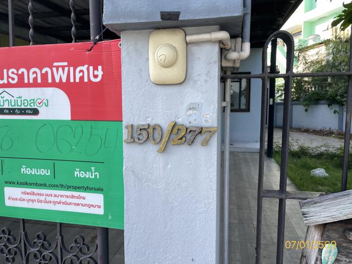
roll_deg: -1.1
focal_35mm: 25
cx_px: 176
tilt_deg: -9.0
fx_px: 254
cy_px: 132
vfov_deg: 54.9
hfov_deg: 69.4
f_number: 1.6
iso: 32
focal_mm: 5.1
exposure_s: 1/807
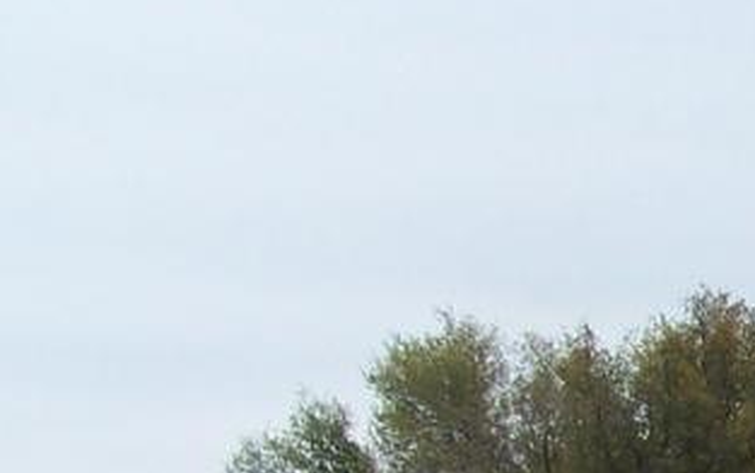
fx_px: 4282
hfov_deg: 9.5
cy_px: 1134
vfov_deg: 6.1
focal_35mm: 208
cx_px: 1459
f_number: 4
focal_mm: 8
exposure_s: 1/750
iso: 80
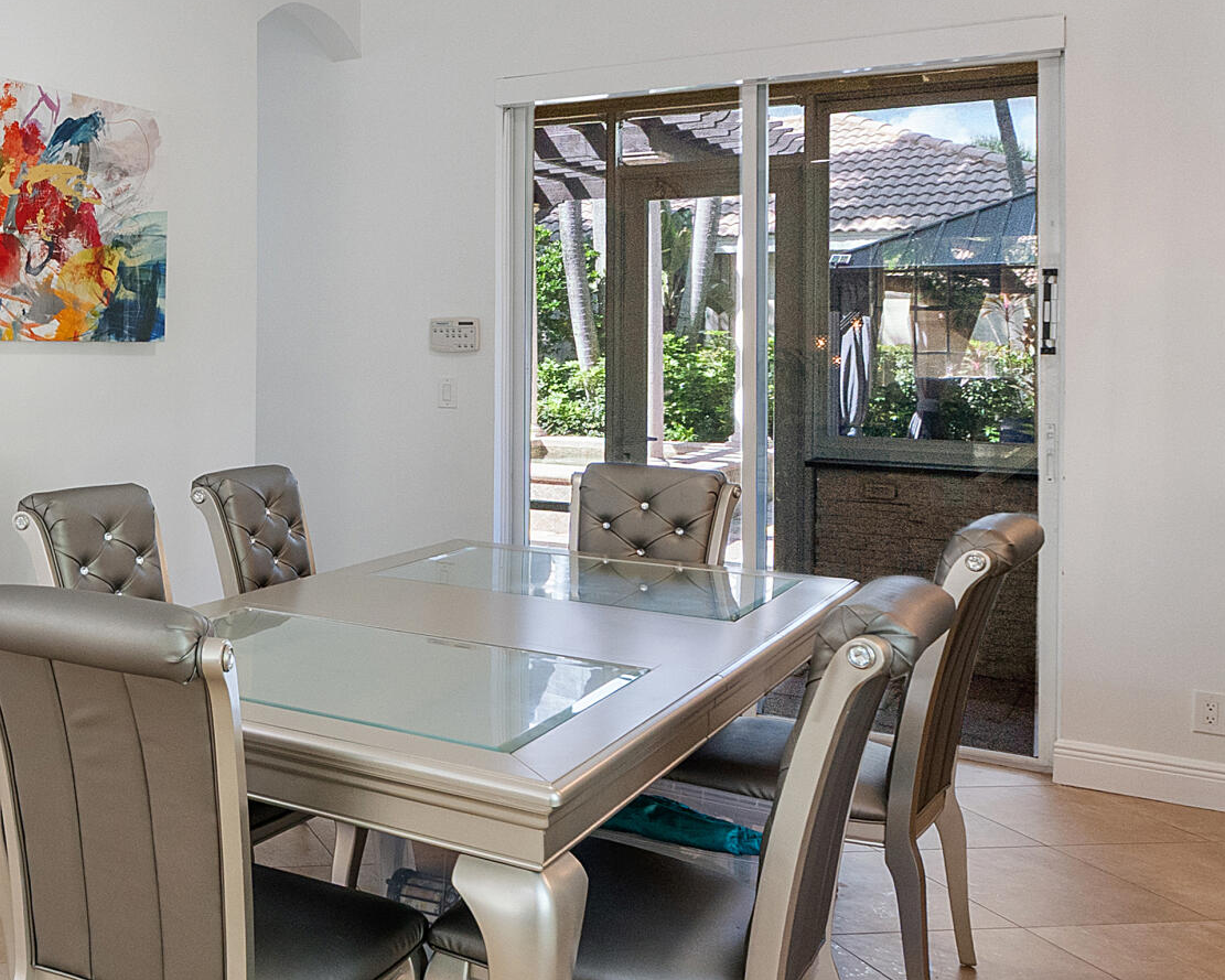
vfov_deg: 38.7
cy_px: 330
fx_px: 1378
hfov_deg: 42.3
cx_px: 39
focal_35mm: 38
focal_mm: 10
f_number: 8
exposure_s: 1/40
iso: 500
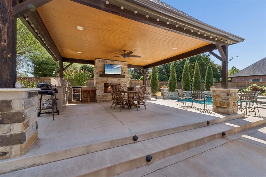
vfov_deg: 77.3
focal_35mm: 15
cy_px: 88
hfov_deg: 100.4
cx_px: 133
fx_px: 111
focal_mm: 10
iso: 200
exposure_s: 1/40
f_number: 22
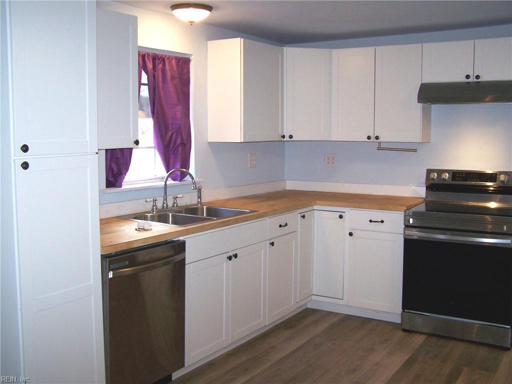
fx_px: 562
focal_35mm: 38
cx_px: 256
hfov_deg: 49.0
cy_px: 192
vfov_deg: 37.7
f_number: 2.8
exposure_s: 1/60
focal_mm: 6.3
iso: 80
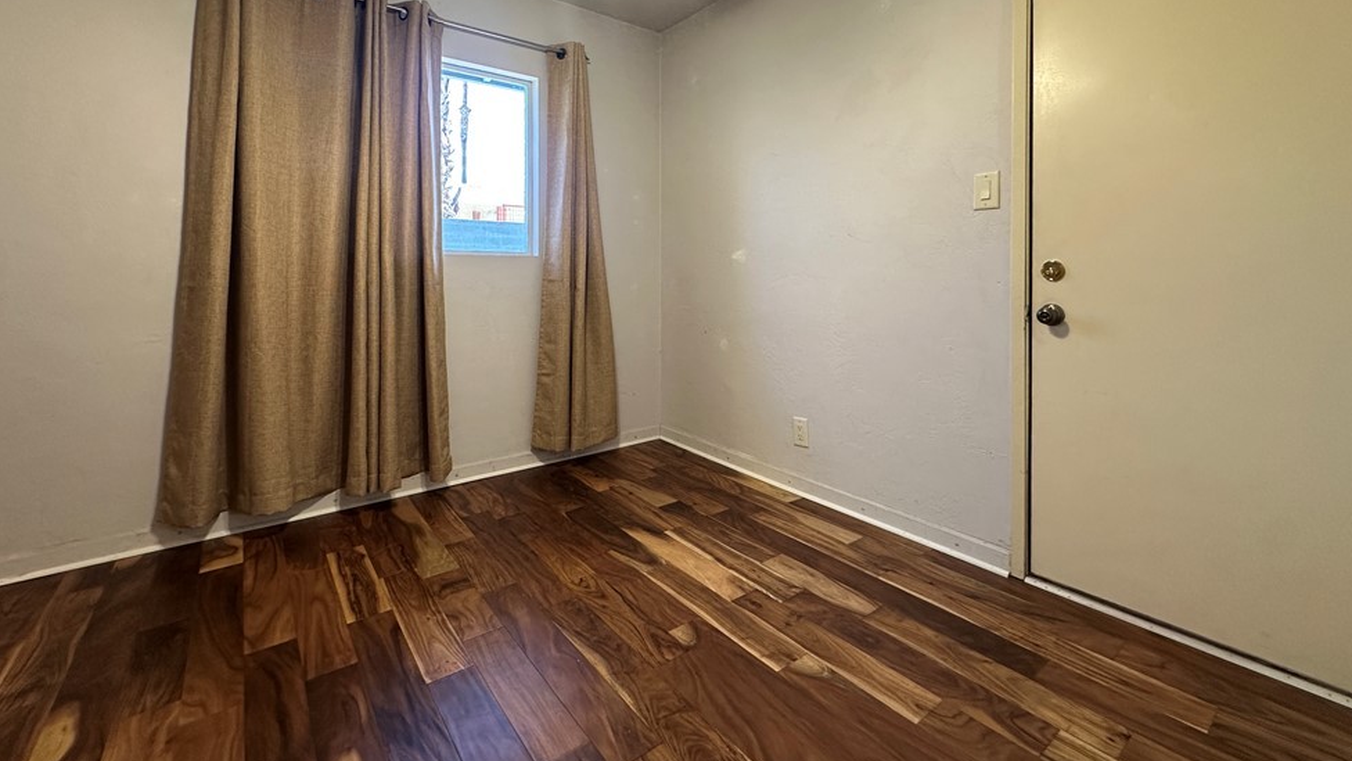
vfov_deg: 66.0
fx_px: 574
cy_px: 280
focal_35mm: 16
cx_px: 664
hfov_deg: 99.4
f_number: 2.2
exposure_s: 1/60
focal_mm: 2.22
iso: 200
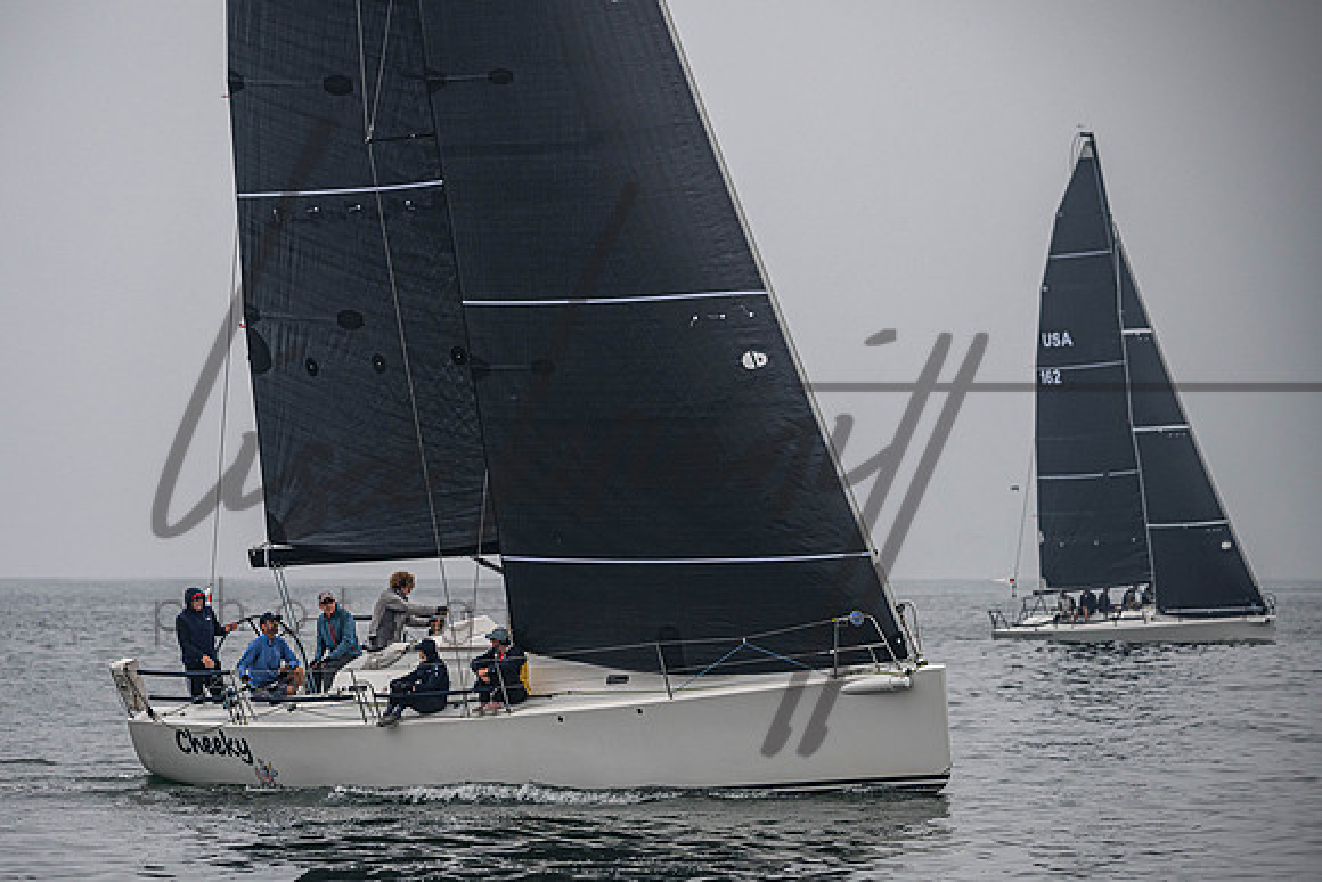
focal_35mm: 247
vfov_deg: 5.6
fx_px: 9063
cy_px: 483
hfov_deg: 8.3
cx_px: 521
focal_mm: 200
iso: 400
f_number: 5.6
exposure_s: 1/4000
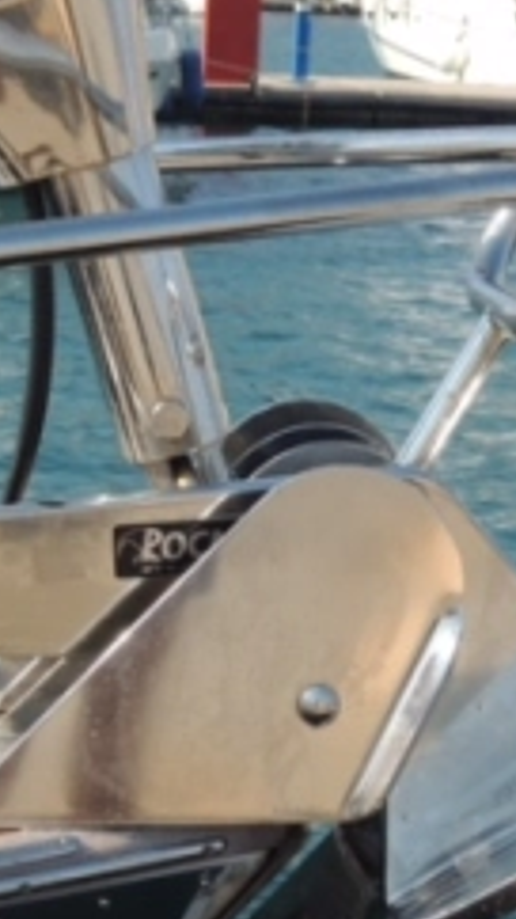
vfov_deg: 17.3
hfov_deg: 9.7
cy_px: 537
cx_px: 42
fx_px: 3018
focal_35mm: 124
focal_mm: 9
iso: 100
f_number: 3.7
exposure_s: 1/640
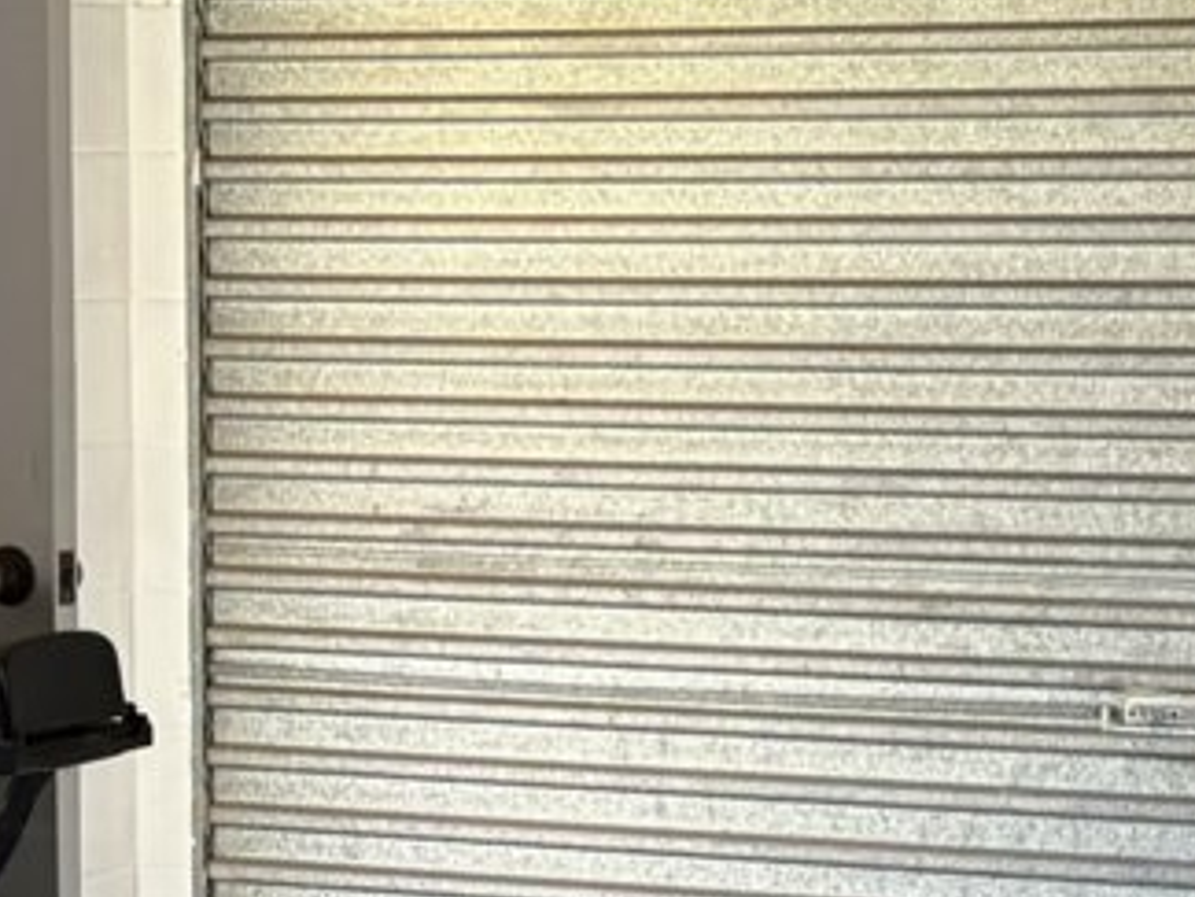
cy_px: 1041
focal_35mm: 154
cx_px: 542
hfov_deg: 12.8
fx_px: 5316
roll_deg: -0.1
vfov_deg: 9.5
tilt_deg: -8.9
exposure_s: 1/86
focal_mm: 5.96
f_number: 1.6
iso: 125
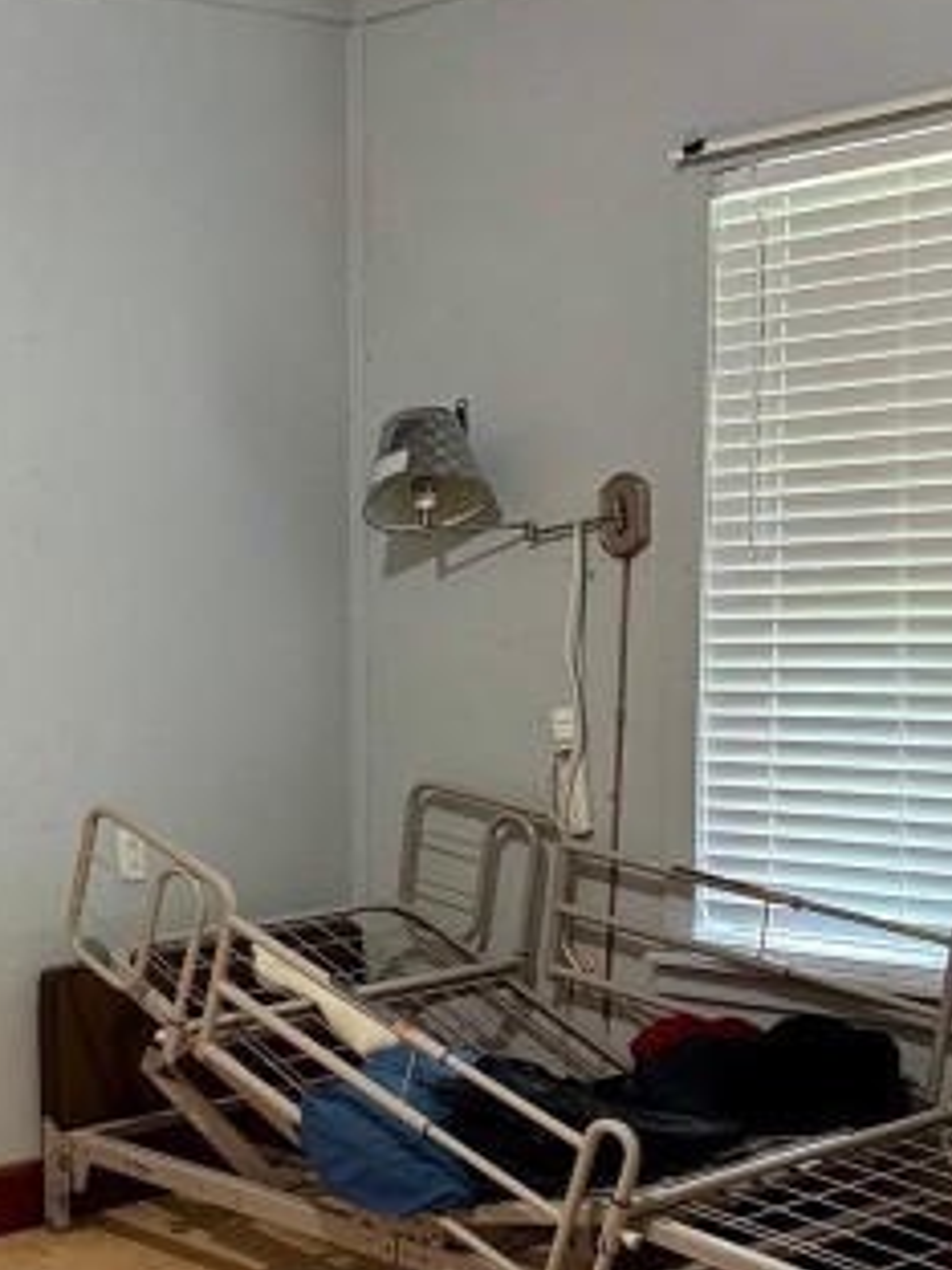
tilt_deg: -7.8
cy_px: 883
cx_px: -90
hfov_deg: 23.3
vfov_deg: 32.3
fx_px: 2163
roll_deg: +1.7
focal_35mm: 59
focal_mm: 6.76
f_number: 1.78
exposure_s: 1/60
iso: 800
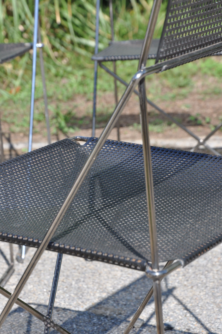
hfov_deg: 9.3
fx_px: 1363
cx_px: 111
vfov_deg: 14.0
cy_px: 167
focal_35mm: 147
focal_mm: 98
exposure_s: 1/500
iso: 640
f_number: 11
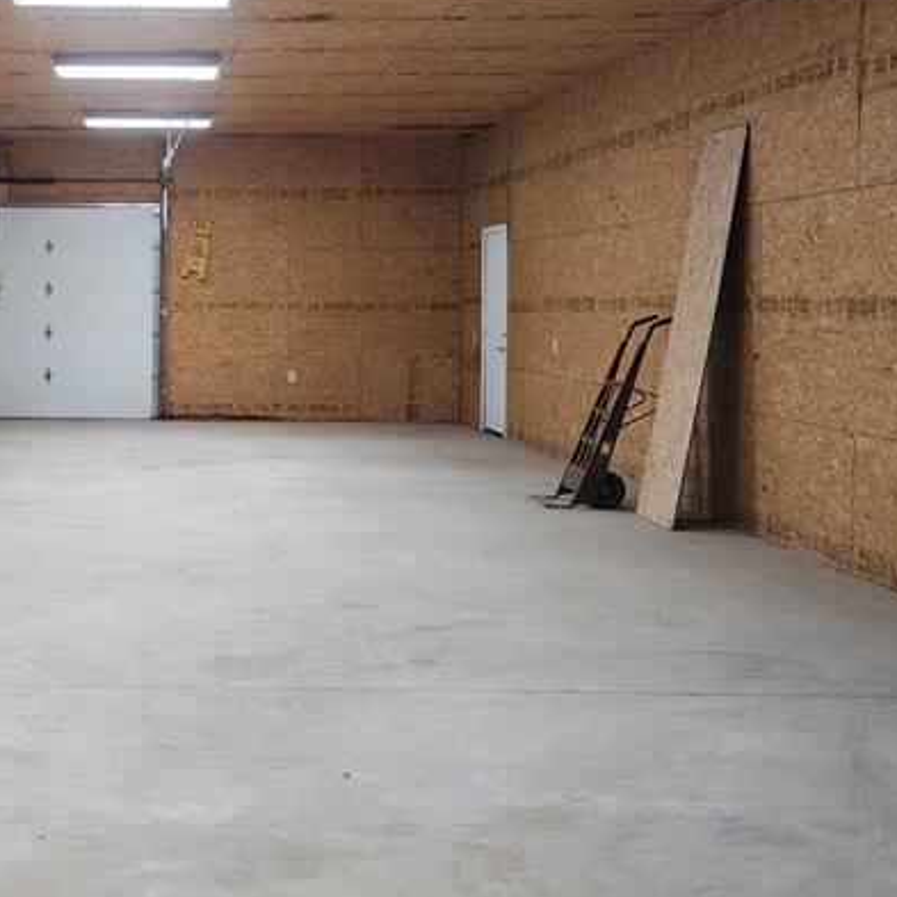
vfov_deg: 32.1
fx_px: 1554
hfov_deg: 31.0
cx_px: 123
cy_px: 367
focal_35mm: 53
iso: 640
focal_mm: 6.4
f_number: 1.8
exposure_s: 1/120
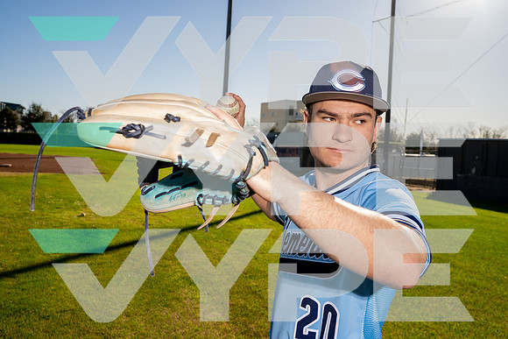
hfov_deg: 54.4
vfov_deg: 37.9
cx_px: 254
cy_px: 170
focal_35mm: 35
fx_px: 494
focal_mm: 35
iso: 64
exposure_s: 1/250
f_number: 7.1
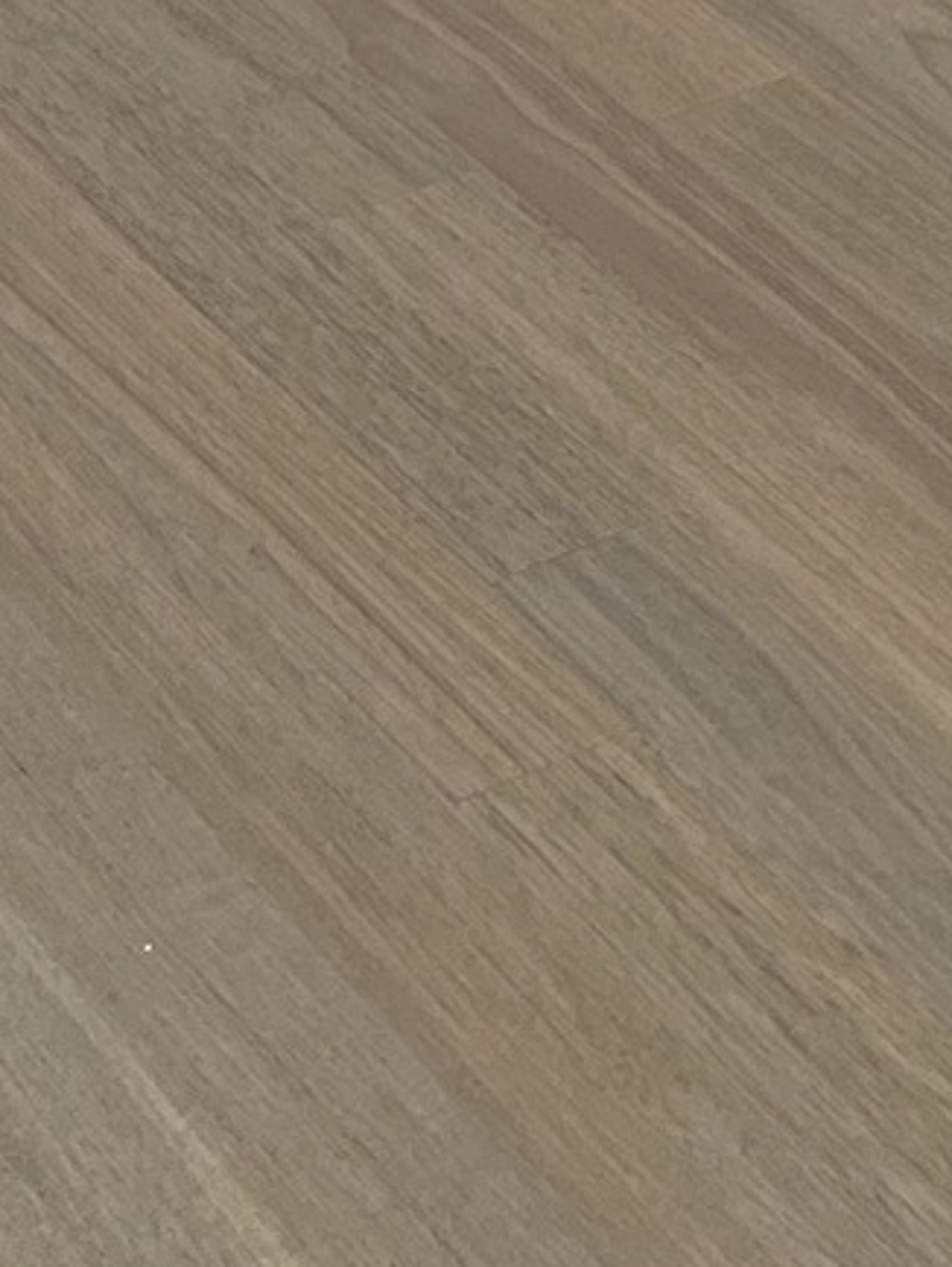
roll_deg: +4.4
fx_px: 5055
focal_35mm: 138
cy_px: -2017
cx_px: -397
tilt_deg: -5.6
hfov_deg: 10.5
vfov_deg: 11.3
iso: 50
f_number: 1.5
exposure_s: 1/168
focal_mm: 5.7
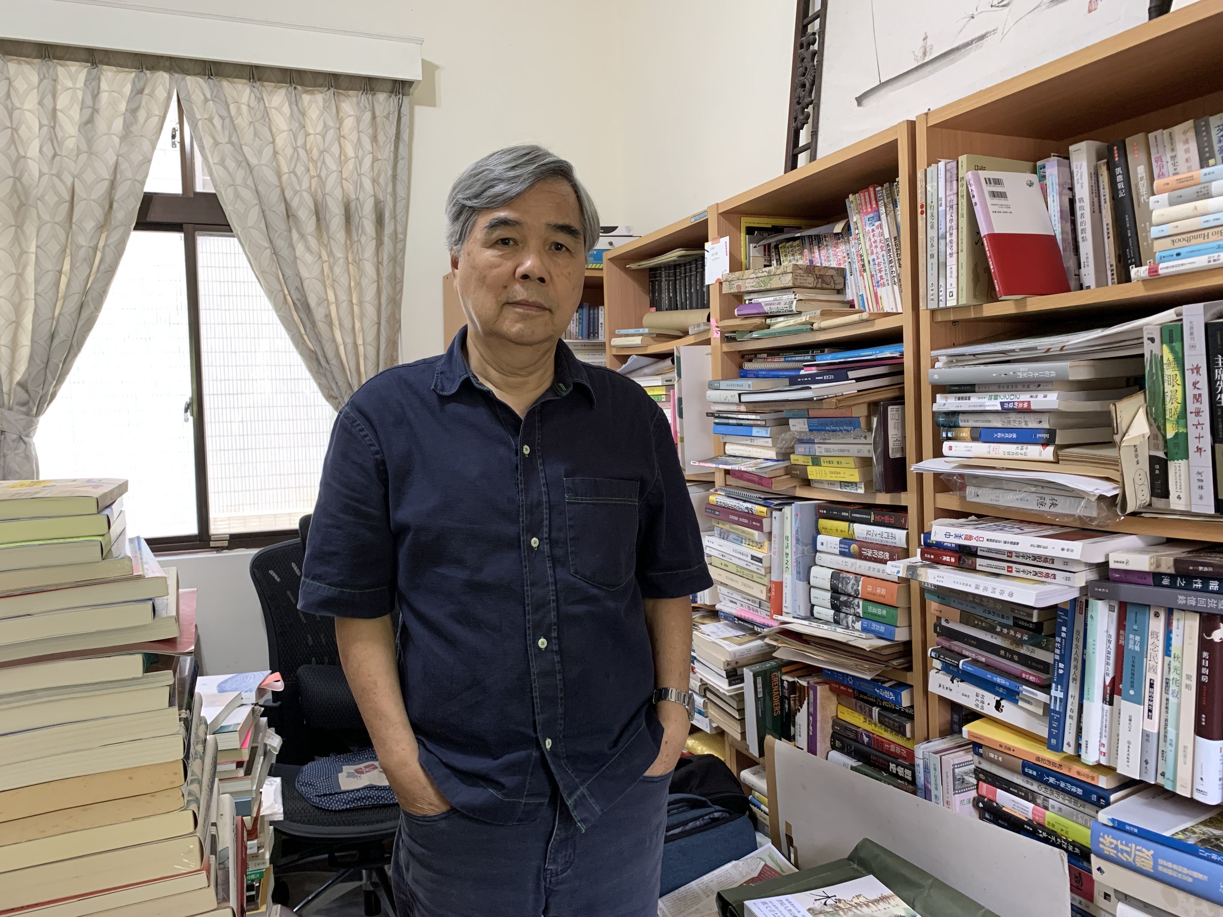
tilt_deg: -3.6
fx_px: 919
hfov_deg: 67.3
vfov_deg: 53.1
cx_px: 612
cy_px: 458
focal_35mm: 26
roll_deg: +2.1
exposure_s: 1/60
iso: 200
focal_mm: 4.25
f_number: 1.8
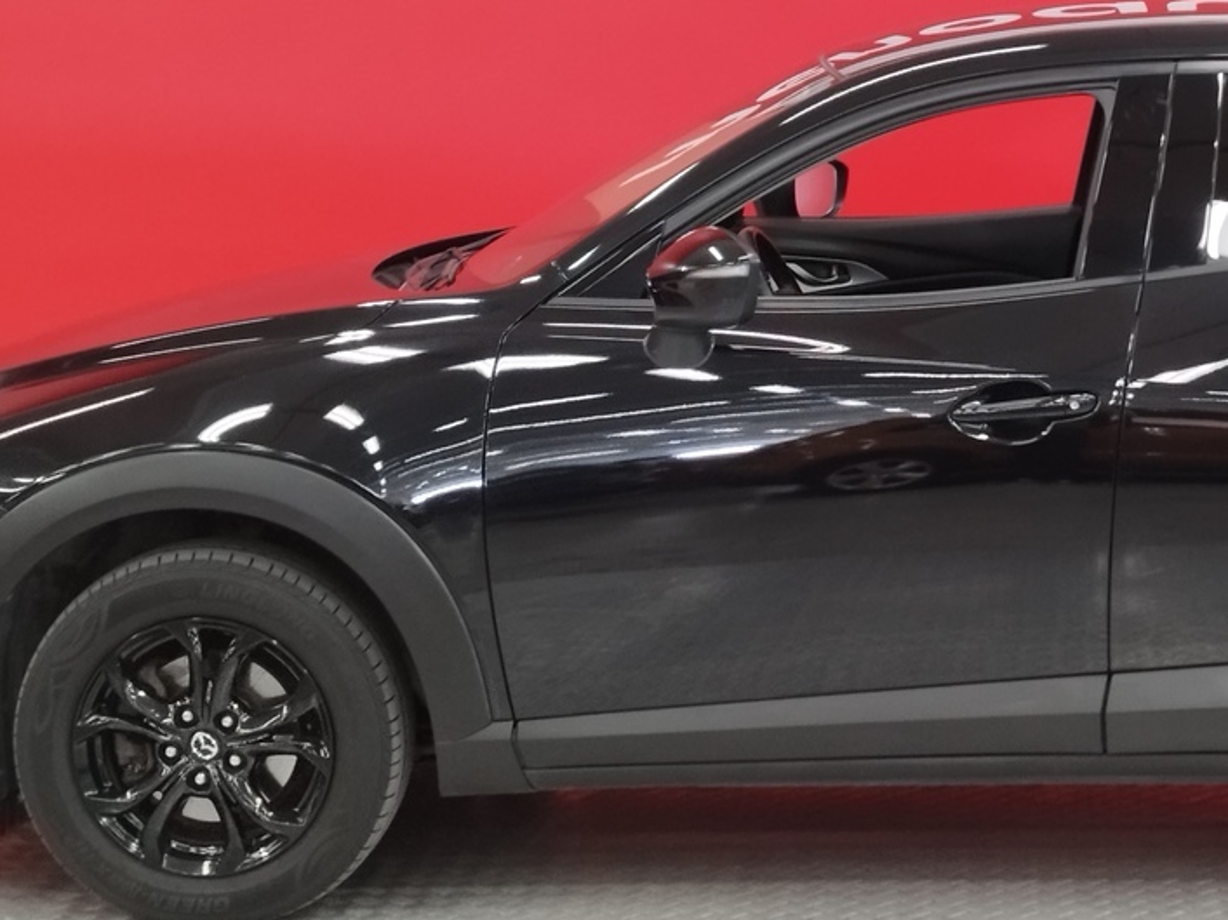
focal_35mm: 51
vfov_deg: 28.1
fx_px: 1809
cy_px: 216
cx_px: 958
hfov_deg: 36.4
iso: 180
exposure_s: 1/50
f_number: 1.89
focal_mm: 5.95
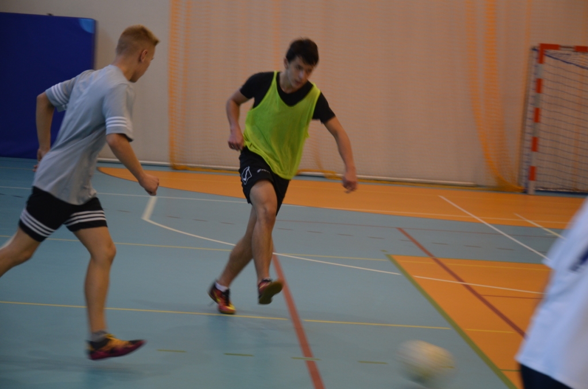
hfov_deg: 18.2
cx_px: 294
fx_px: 1834
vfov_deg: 12.1
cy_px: 194
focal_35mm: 112
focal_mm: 75
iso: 800
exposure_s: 1/60
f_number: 5.3
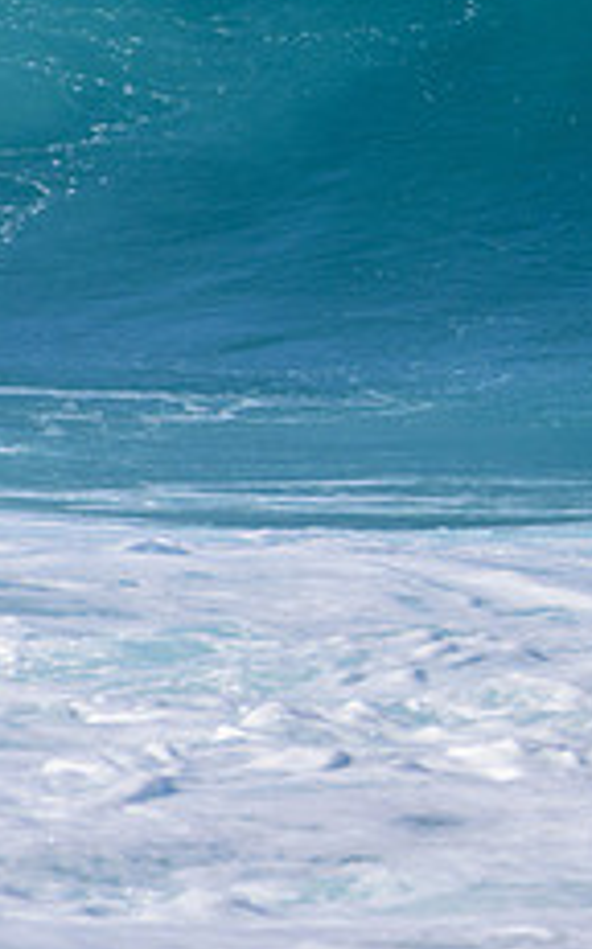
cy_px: 170
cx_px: 1147
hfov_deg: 0.7
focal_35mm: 1923
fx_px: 49734
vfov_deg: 1.1
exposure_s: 1/2000
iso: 220
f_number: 5.6
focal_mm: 500
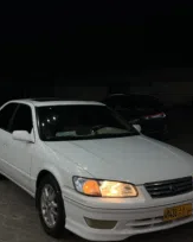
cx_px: 95
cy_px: 120
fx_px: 329
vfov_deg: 40.4
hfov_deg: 32.7
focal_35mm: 46
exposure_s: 1/104
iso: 50
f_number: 1.78
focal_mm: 6.86
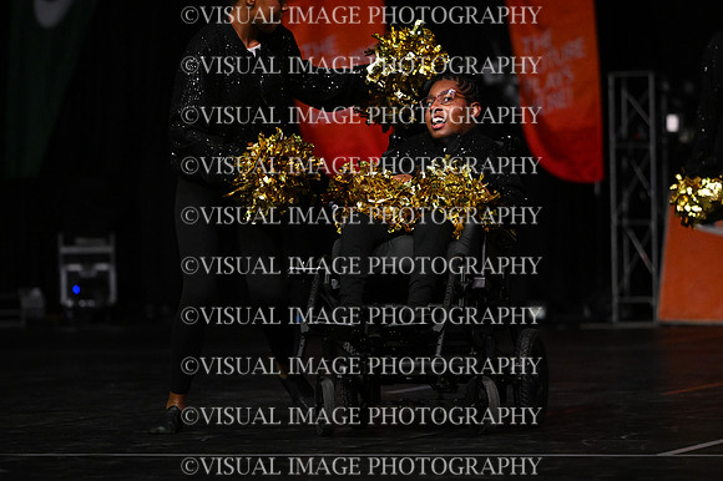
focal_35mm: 195
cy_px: 240
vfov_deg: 7.0
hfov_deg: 10.6
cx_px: 362
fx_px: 3914
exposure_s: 1/1000
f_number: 2.8
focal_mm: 130
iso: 4000
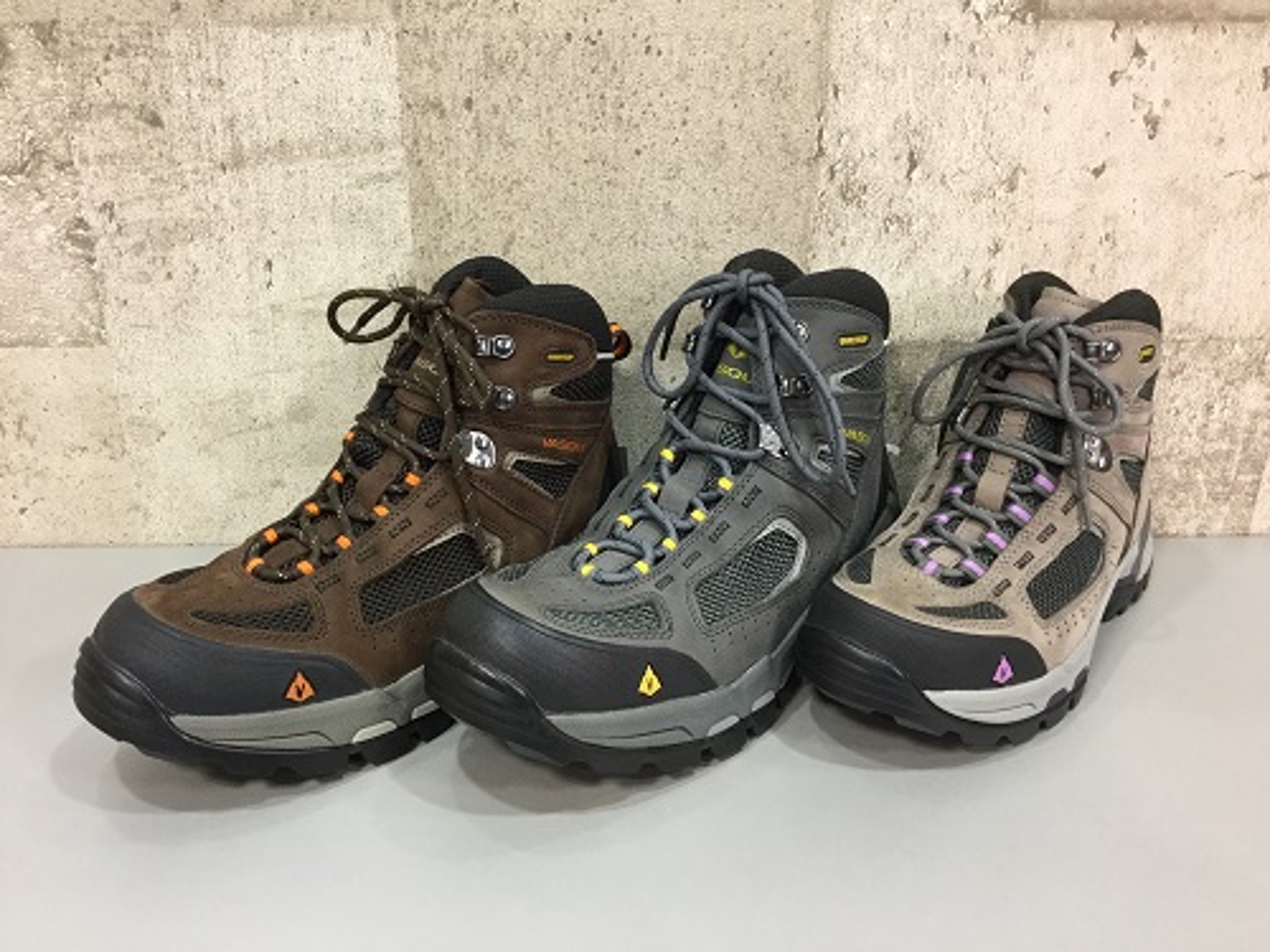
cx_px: 635
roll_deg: -0.5
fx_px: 1137
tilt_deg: -23.6
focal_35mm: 31
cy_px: 476
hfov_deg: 58.4
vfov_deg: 45.4
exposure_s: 1/30
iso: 80
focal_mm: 3.3
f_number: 2.4
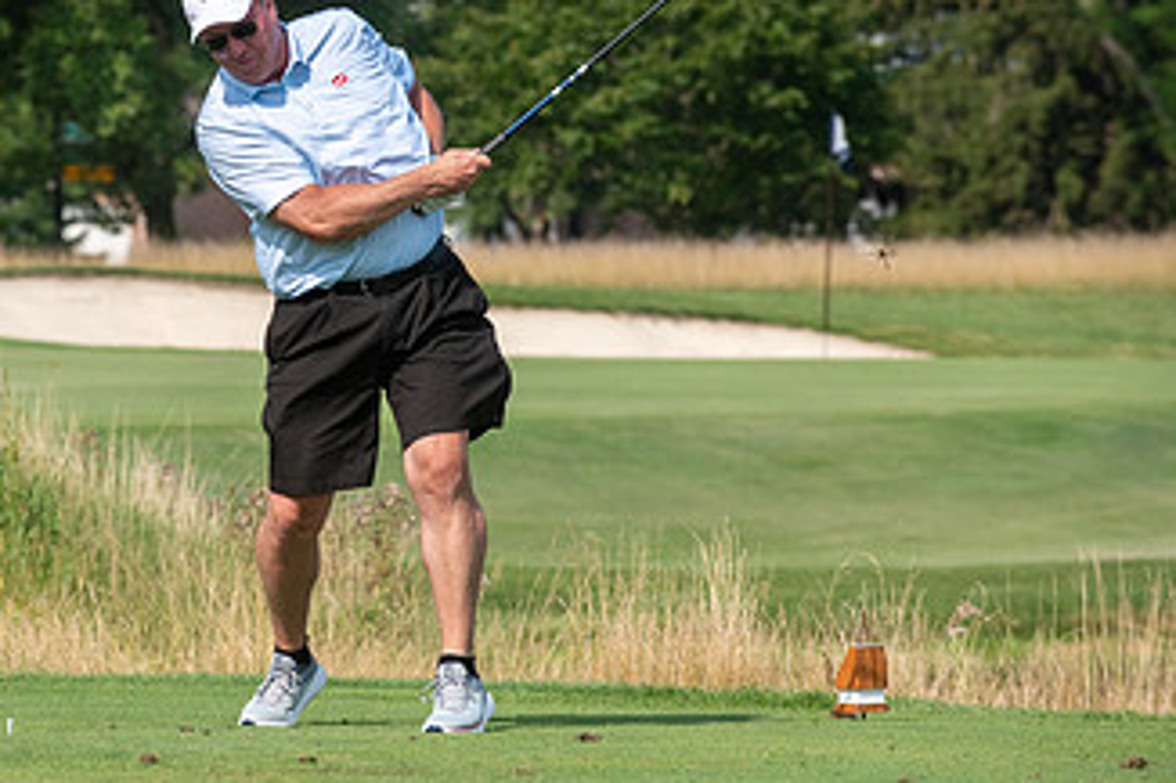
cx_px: 155
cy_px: 229
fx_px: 11623
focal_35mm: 356
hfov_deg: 5.8
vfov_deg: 3.9
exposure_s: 1/2500
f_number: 5
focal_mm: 200
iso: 250
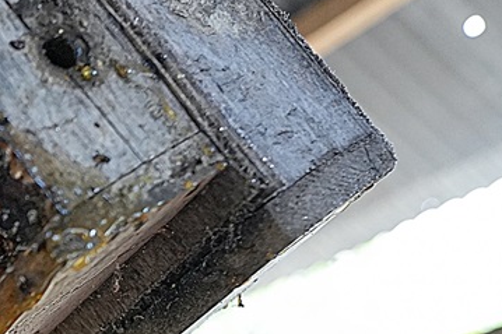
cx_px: -254
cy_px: 558
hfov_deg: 21.7
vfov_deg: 15.5
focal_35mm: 78
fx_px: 1087
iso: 1600
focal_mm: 20
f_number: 2.8
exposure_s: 1/500
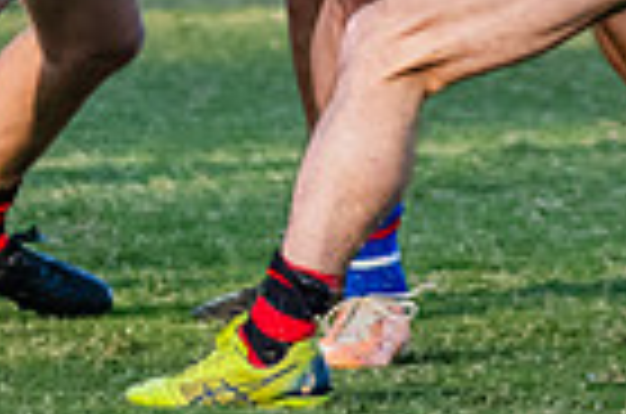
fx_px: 23820
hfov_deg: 1.5
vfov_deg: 1.0
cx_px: 321
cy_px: -414
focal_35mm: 1373
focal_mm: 170
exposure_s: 1/1600
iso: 800
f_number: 4
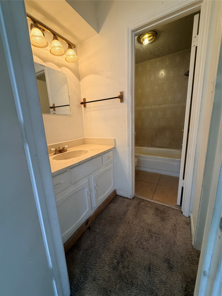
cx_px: 111
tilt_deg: -12.9
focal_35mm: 14
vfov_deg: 102.1
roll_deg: +2.3
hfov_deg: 85.7
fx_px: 120
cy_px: 148
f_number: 2.2
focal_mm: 2.22
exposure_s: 1/120
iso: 200
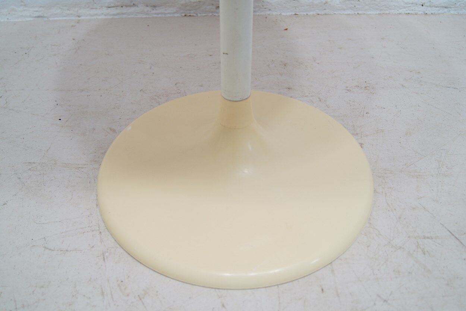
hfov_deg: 53.2
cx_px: 233
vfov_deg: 36.8
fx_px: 466
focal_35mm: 36
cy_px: 156
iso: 200
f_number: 4
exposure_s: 1/30
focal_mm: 24
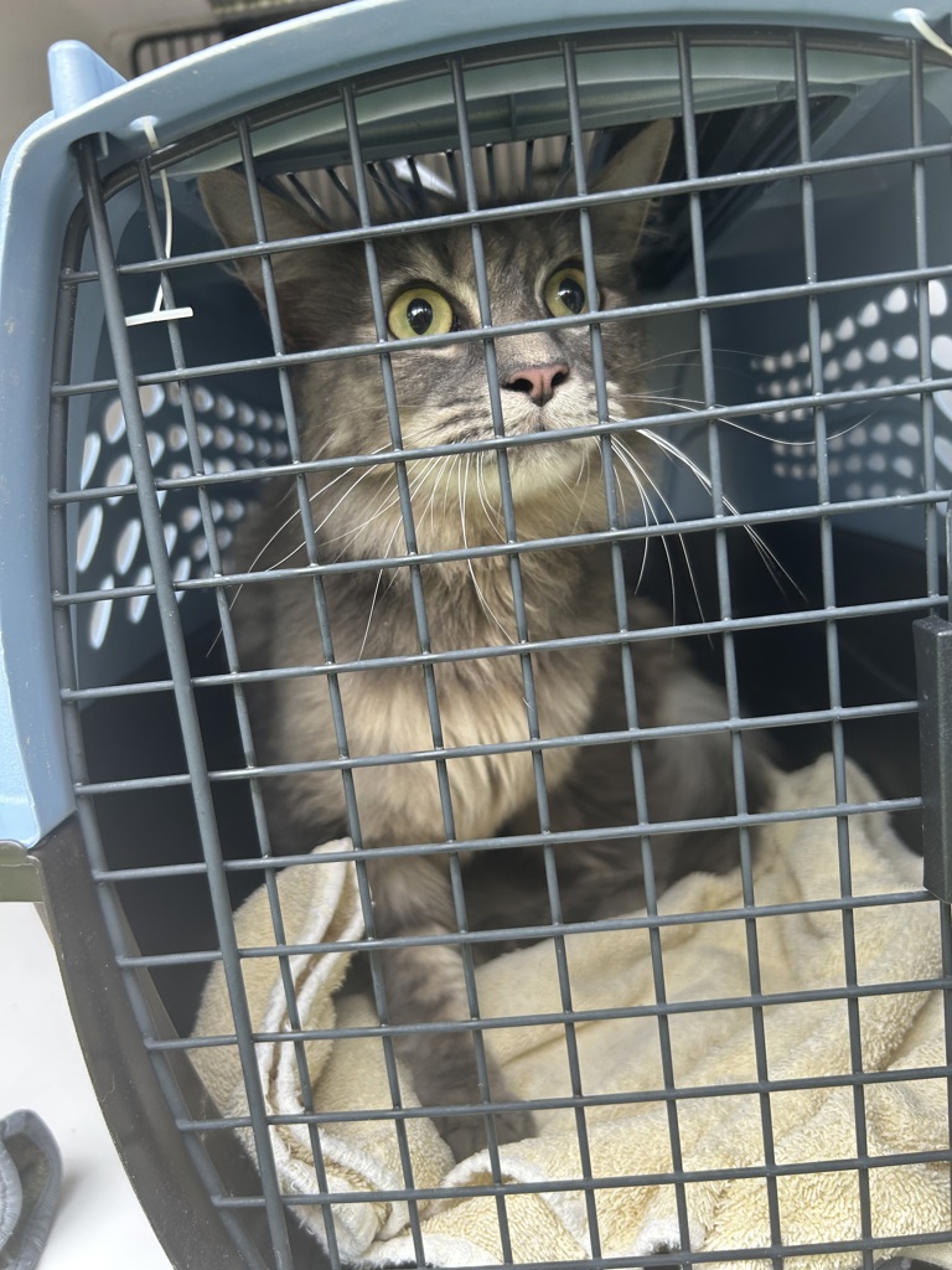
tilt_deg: -5.2
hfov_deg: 53.1
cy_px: 635
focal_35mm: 26
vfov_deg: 67.3
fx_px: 953
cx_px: 476
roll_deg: +6.0
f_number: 1.5
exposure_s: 1/121
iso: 40
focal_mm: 5.7
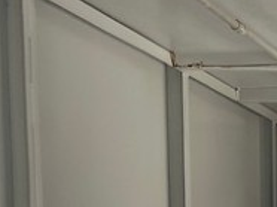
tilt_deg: -4.7
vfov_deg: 9.9
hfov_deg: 12.0
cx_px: 620
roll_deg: +1.3
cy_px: 389
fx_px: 1119
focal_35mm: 140
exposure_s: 1/477
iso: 50
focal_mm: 5.1
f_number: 1.6
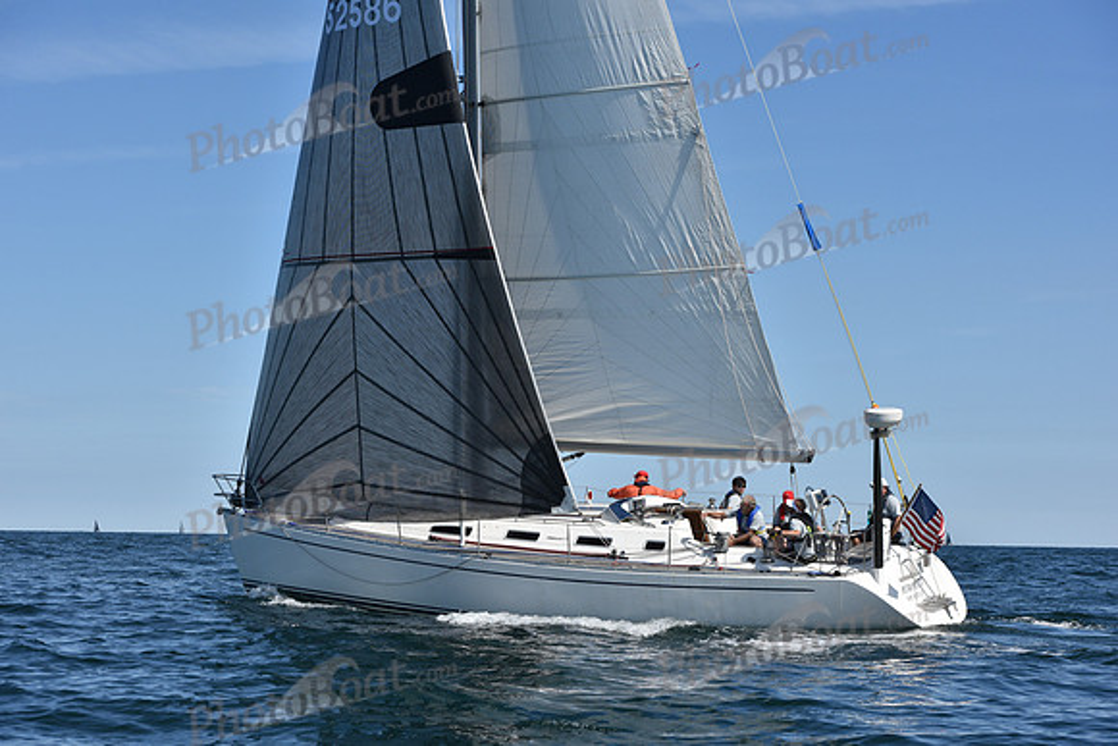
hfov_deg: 25.4
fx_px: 2485
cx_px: 559
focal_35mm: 80
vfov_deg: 17.1
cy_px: 373
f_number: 7.1
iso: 250
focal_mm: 80
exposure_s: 1/1600
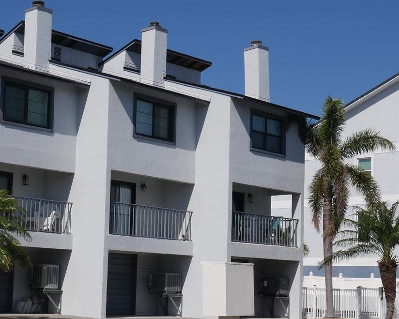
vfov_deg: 21.2
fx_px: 850
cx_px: 107
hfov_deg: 26.1
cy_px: 212
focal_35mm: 72
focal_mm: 19
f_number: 10
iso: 200
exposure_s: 1/640
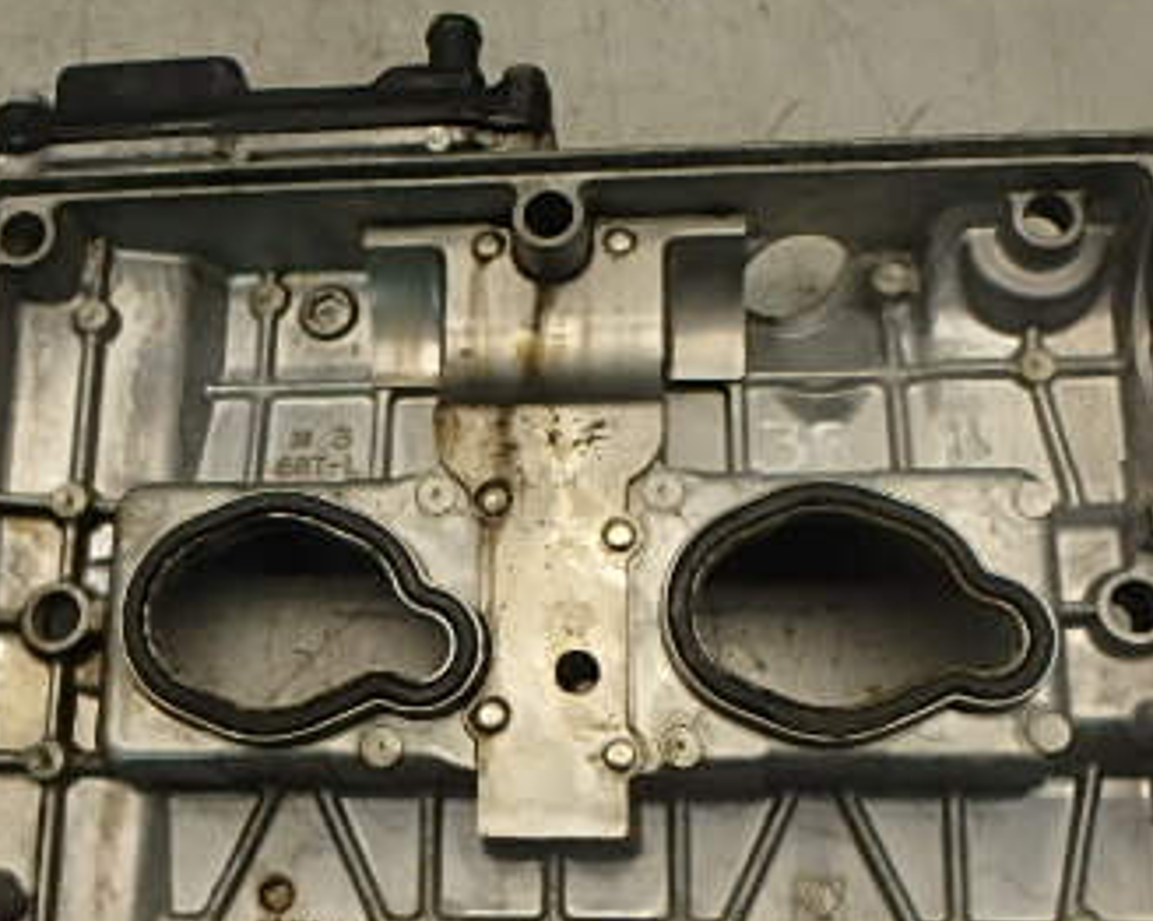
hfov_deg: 45.8
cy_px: 629
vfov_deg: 36.8
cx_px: 545
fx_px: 1364
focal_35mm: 40
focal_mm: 3.7
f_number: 3.5
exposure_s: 1/250
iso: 500
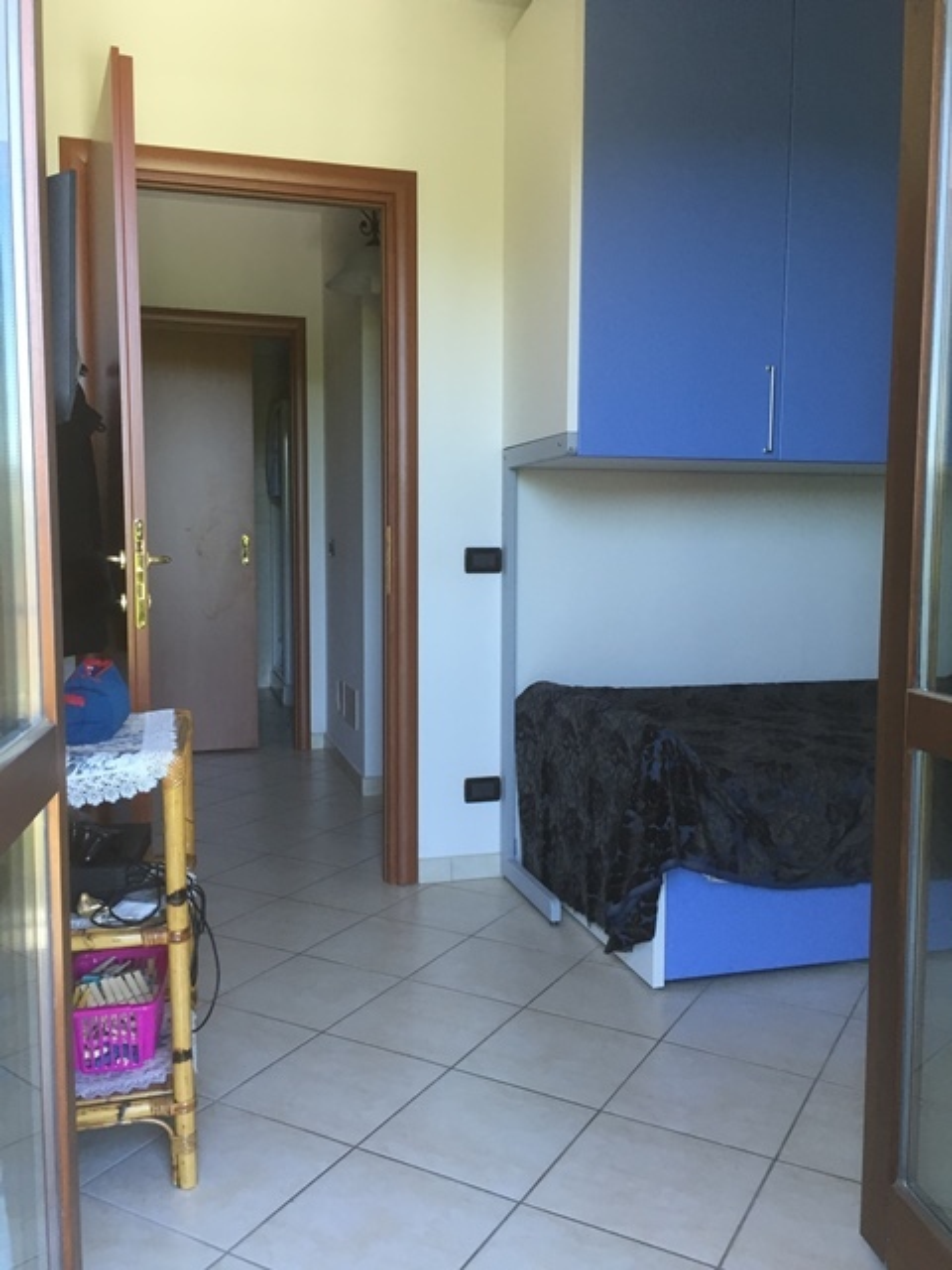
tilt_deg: -2.9
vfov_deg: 61.7
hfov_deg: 48.2
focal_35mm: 29
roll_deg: +0.0
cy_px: 635
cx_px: 476
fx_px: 1063
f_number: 2.2
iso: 50
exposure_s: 1/33
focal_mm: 4.15
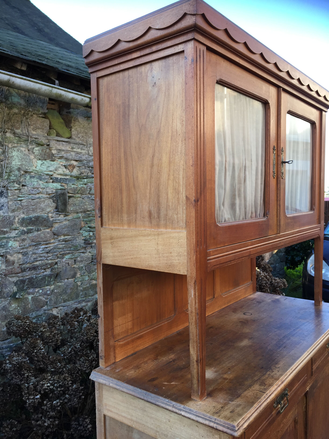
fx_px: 367
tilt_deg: -2.0
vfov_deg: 61.7
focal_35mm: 29
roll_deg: +0.8
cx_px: 164
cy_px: 220
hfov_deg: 48.2
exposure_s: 1/110
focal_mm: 4.15
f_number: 2.2
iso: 32
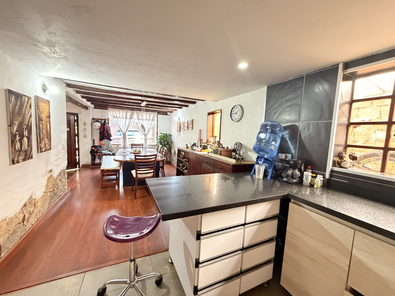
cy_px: 148
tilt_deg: -4.9
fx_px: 160
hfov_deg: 102.1
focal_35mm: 14
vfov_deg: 85.7
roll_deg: -2.2
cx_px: 198
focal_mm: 2.22
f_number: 2.2
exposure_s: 1/40
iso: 1000
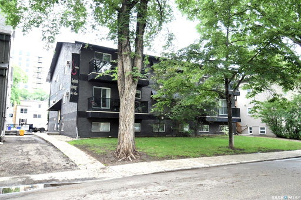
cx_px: 150
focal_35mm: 27
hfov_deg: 67.4
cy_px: 100
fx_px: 226
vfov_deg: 47.9
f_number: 4
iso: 200
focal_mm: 18
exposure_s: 1/80
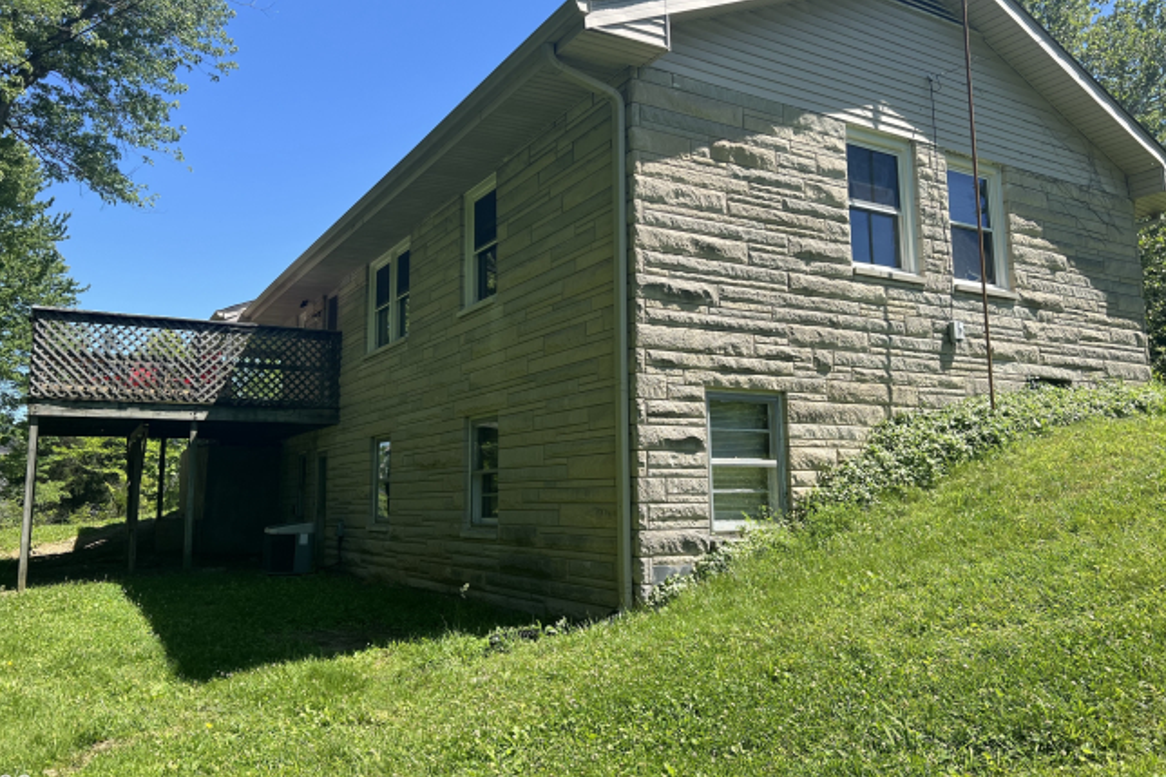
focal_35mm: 28
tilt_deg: +8.5
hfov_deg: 65.5
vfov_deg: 46.3
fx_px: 907
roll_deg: +0.7
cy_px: 357
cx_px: 584
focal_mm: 5.7
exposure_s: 1/2165
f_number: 1.5
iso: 50
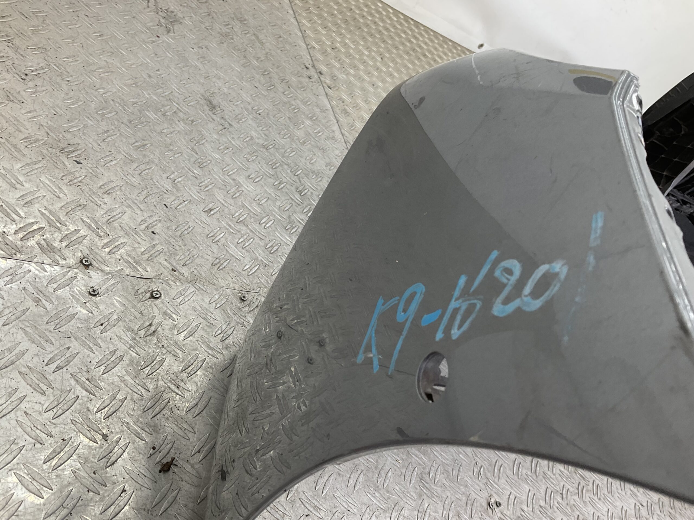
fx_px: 581
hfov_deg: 61.7
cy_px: 260
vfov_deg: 48.2
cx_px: 347
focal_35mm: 29
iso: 20
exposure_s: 1/100
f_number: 1.8
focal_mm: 3
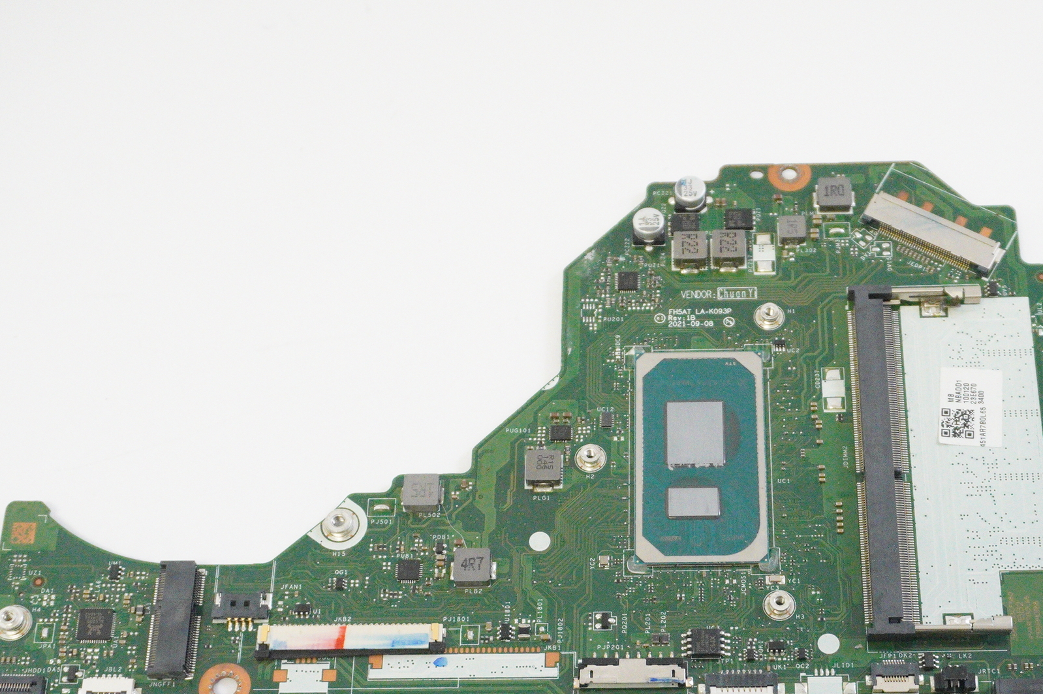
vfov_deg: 22.1
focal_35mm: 61
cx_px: 659
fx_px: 1766
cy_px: 499
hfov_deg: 32.7
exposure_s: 1/250
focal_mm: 26
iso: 6400
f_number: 5.6
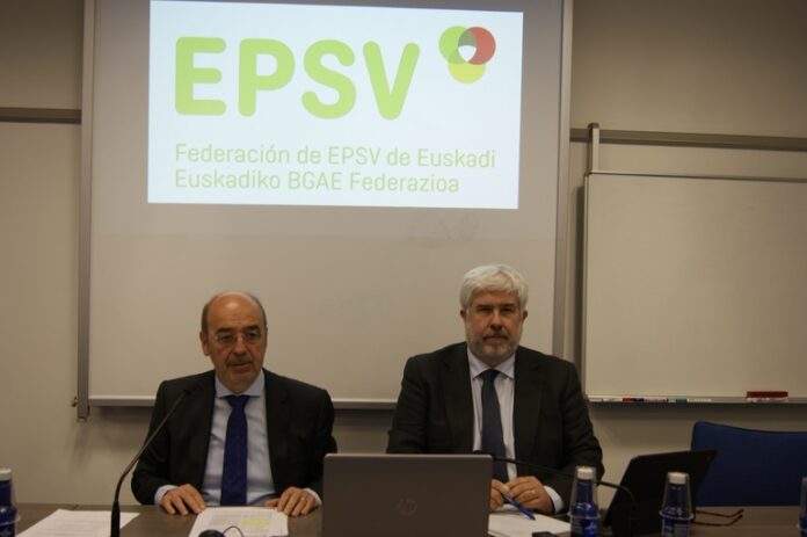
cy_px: 268
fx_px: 874
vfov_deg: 34.2
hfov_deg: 49.6
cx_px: 404
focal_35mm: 39
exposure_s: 1/25
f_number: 4.5
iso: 100
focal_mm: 26
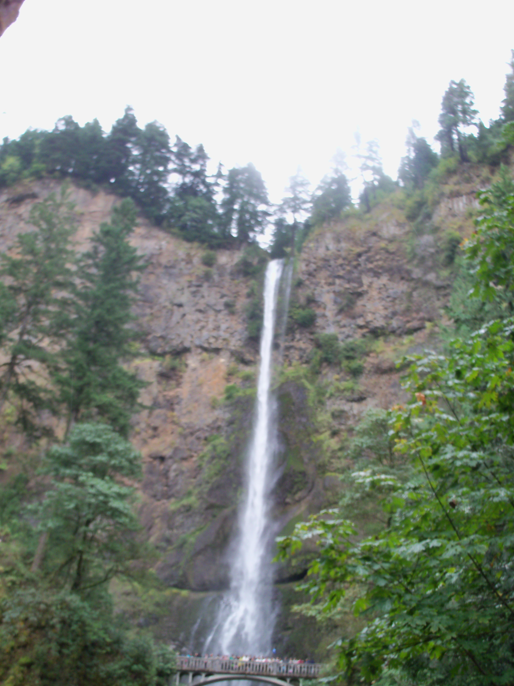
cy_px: 344
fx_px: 772
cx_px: 260
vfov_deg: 47.9
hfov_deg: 36.8
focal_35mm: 39
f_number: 3
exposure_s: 1/50
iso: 80
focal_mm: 6.3
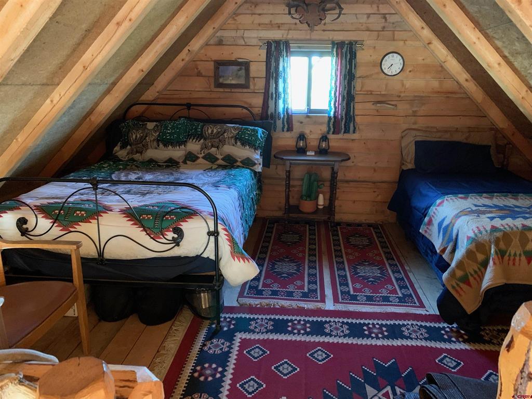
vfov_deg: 53.1
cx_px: 266
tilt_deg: -13.9
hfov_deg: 67.3
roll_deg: -0.2
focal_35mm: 26
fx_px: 400
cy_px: 200
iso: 800
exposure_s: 1/15
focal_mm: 4.25
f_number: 1.8
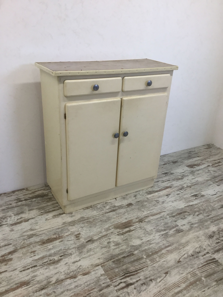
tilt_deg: -26.3
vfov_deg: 58.4
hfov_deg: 45.4
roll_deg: -1.4
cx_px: 112
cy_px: 148
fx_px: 266
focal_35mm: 31
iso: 32
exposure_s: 1/33
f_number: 2.4
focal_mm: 3.3
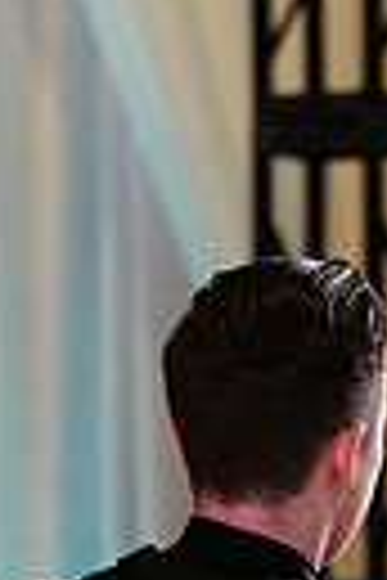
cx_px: 556
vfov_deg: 3.1
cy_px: 1290
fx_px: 10513
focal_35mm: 652
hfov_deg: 2.1
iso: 2500
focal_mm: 145
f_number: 4
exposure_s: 1/400
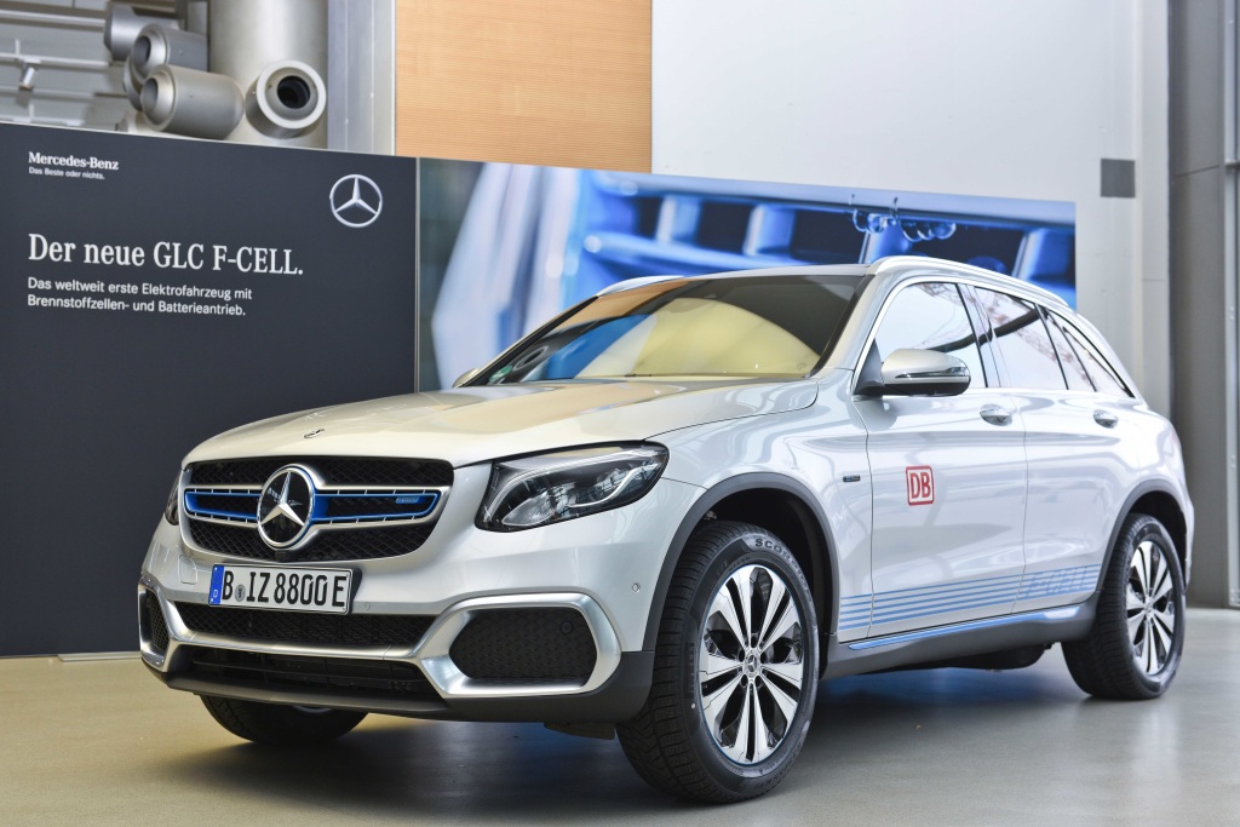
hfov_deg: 39.6
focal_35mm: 50
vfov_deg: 27.0
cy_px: 414
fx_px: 1722
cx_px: 620
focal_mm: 50
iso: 500
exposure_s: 1/125
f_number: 4.5
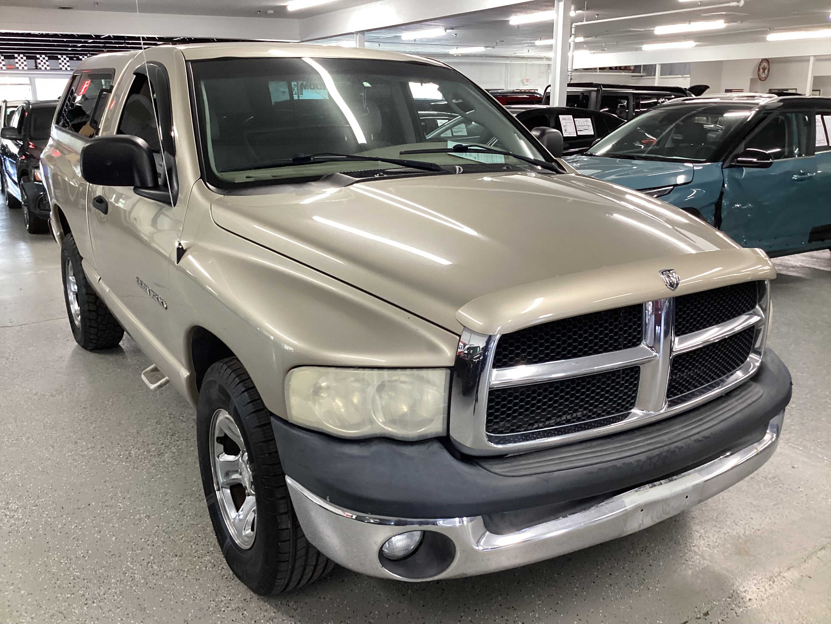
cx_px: 416
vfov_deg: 45.4
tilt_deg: -16.4
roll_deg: -0.7
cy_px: 312
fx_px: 744
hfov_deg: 58.4
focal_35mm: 31
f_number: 2.4
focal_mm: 3.3
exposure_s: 1/60
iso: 200
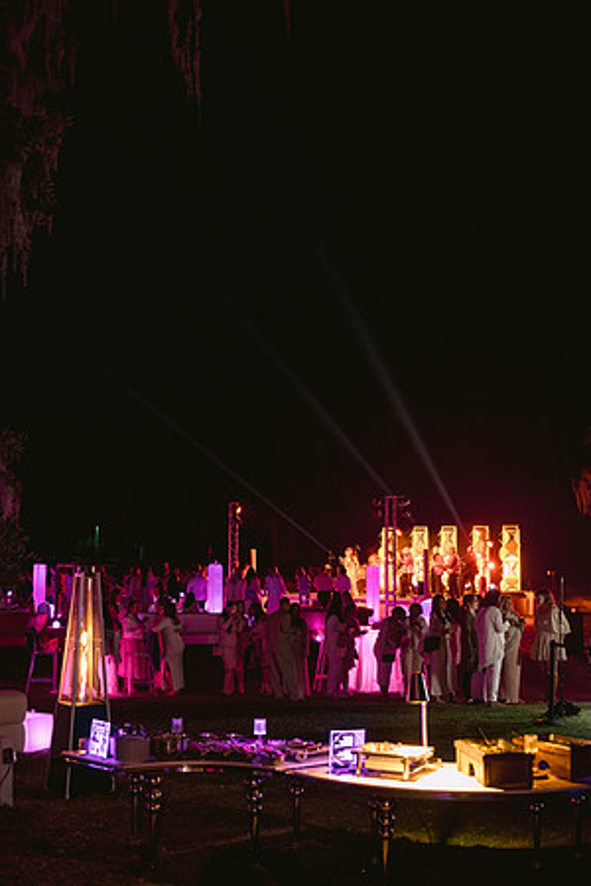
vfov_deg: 39.6
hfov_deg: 27.0
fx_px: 1231
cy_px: 443
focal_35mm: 50
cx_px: 296
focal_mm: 50
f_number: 2.8
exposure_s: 1/60
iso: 2000
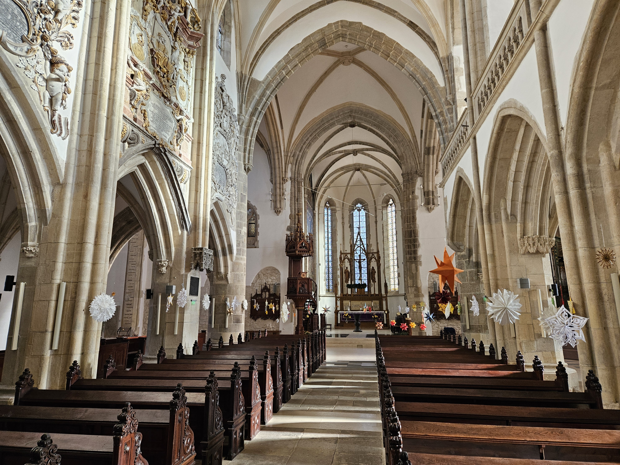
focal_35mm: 23
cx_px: 310
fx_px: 412
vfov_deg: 58.9
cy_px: 232
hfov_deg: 73.9
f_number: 1.8
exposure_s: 1/100
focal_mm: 5.4
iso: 125
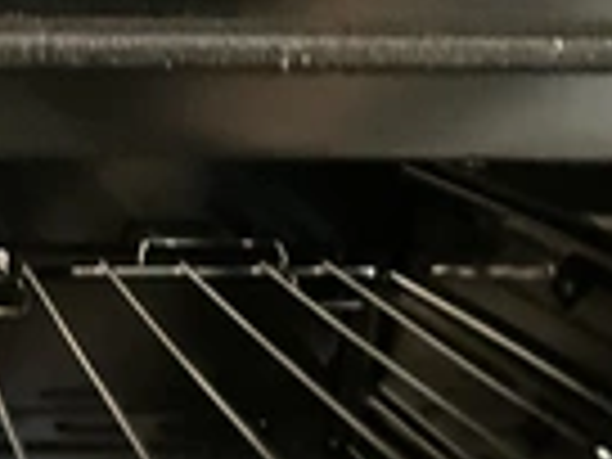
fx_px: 1503
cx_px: -122
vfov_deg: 16.3
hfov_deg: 21.4
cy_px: 630
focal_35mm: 85
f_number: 1.8
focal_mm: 3
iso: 500
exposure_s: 1/15
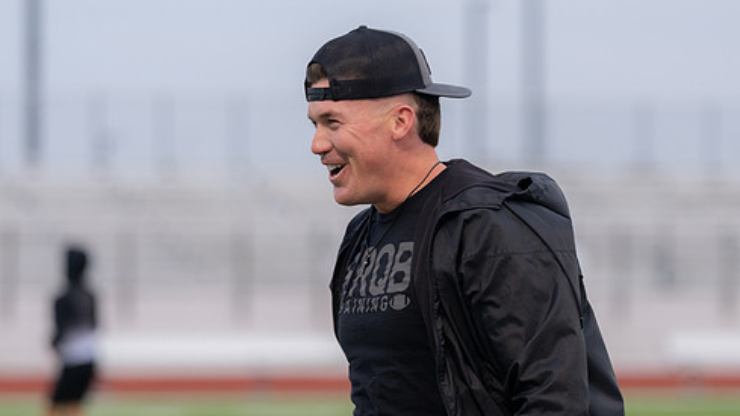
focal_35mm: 251
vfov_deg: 4.8
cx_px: 404
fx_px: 4925
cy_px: 266
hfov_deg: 8.6
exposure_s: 1/320
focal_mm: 148
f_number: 2.8
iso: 500
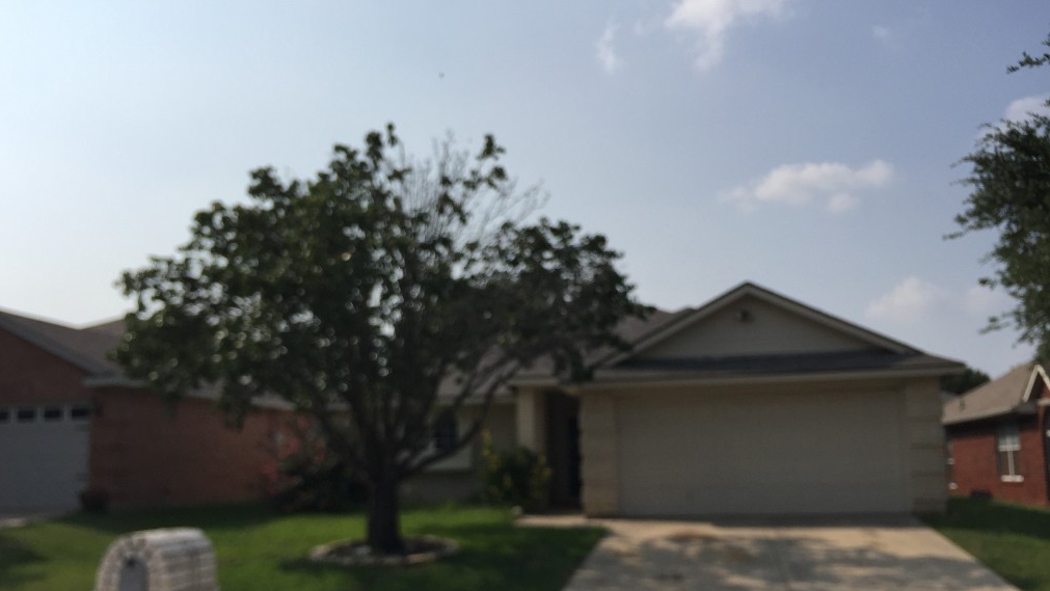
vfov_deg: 36.3
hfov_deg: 61.0
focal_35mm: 32
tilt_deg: +5.6
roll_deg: +0.4
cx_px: 519
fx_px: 891
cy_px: 397
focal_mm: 4.15
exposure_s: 1/3597
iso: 32
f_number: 2.2
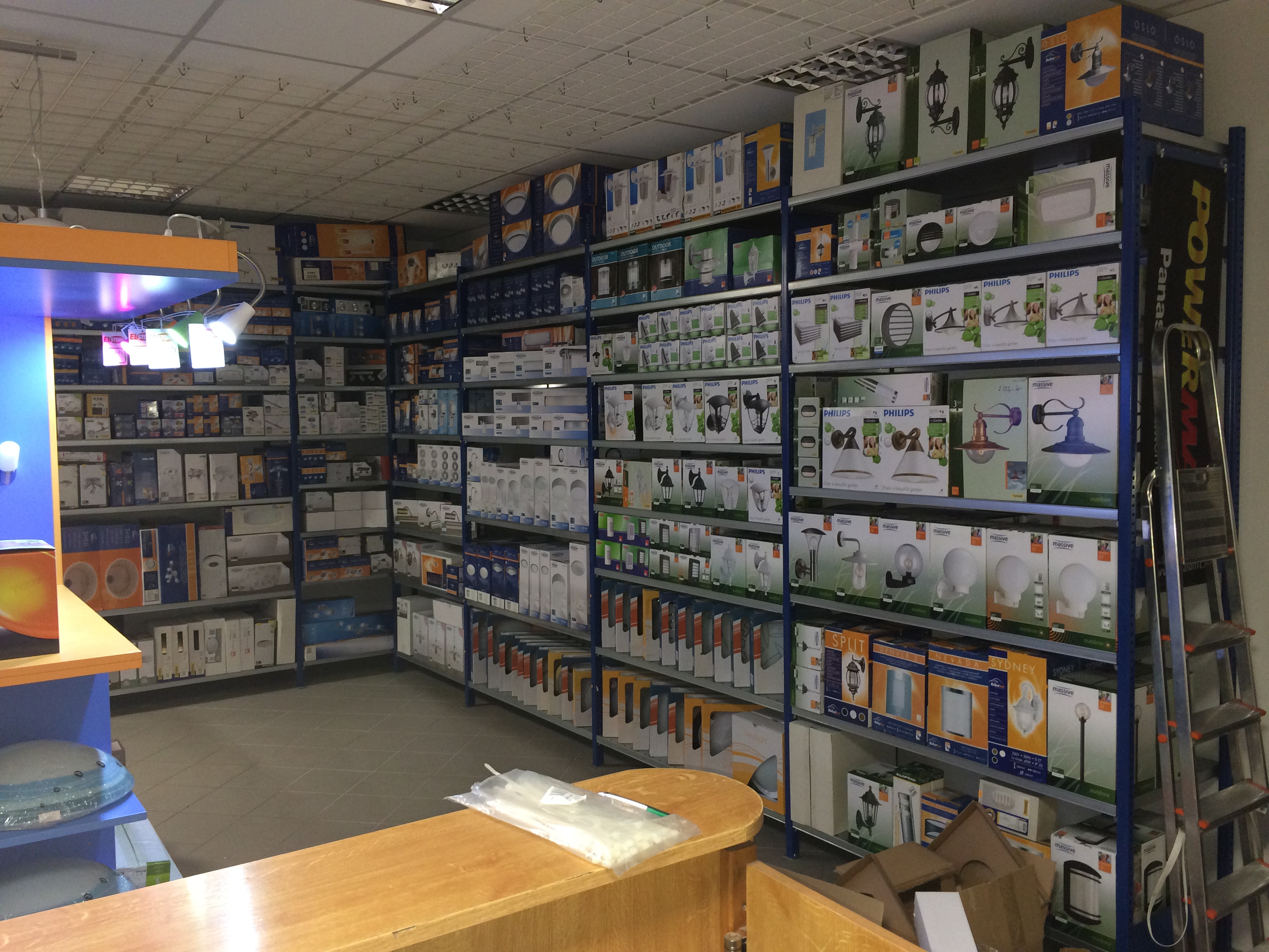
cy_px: 476
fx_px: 1100
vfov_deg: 46.8
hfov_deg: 60.0
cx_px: 634
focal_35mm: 30
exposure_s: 1/17
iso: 125
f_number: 2.2
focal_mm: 4.12
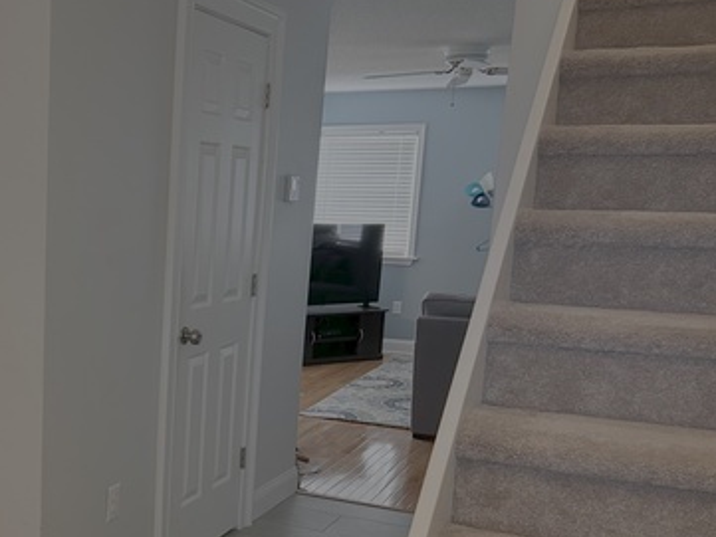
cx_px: 66
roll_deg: -1.5
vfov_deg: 29.8
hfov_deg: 37.0
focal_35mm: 48
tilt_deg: -11.1
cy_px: 402
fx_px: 993
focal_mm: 5.7
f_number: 1.5
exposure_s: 1/60
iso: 320
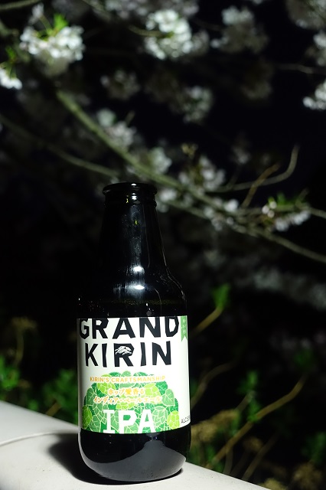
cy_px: 245
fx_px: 585
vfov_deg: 45.5
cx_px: 163
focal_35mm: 43
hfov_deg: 31.2
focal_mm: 15.94
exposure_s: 1/10
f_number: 2.8
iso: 800
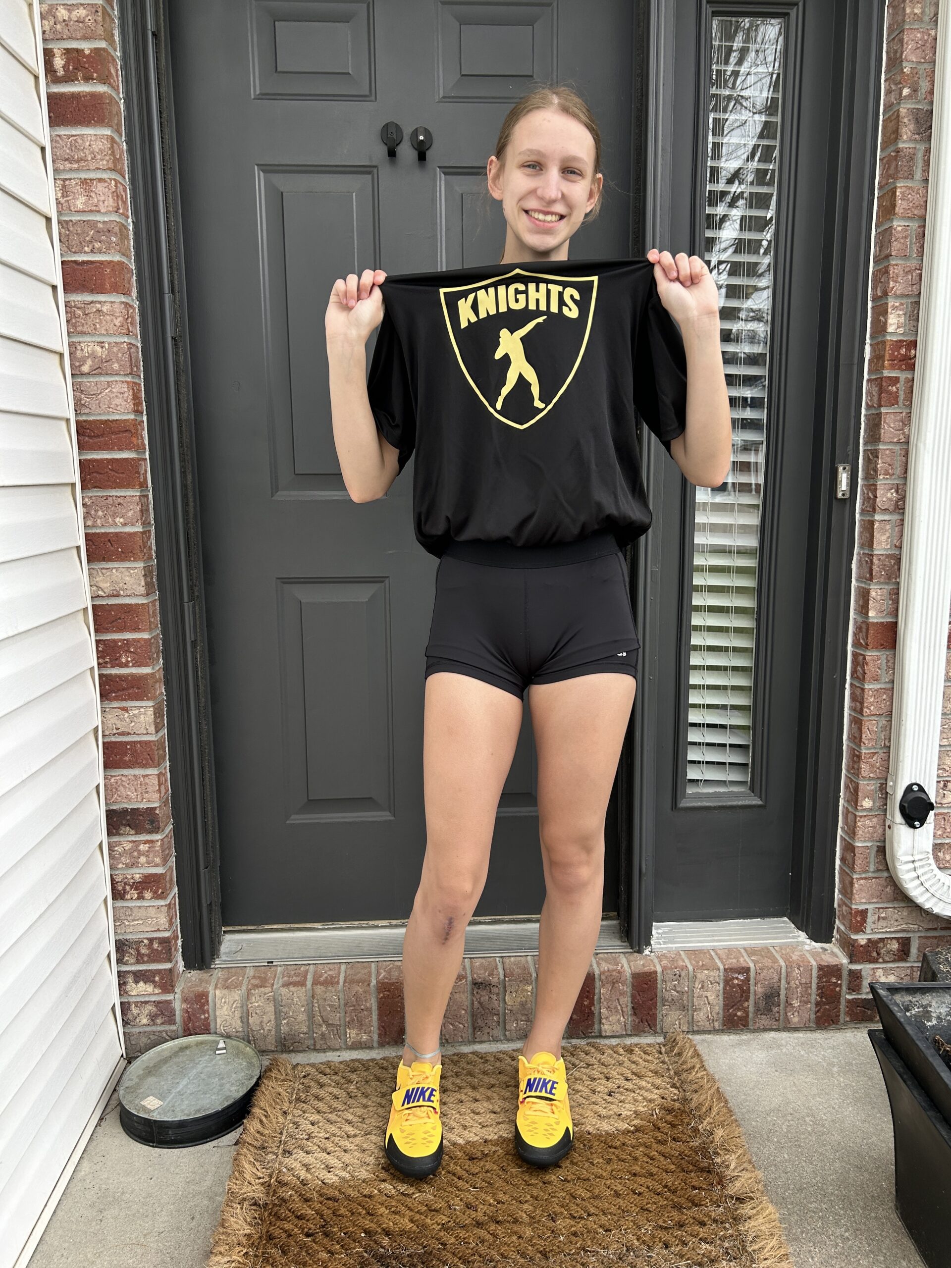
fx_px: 952
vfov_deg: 67.3
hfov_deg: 53.1
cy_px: 634
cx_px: 476
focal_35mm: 26
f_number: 1.5
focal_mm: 5.7
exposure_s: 1/827
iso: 50
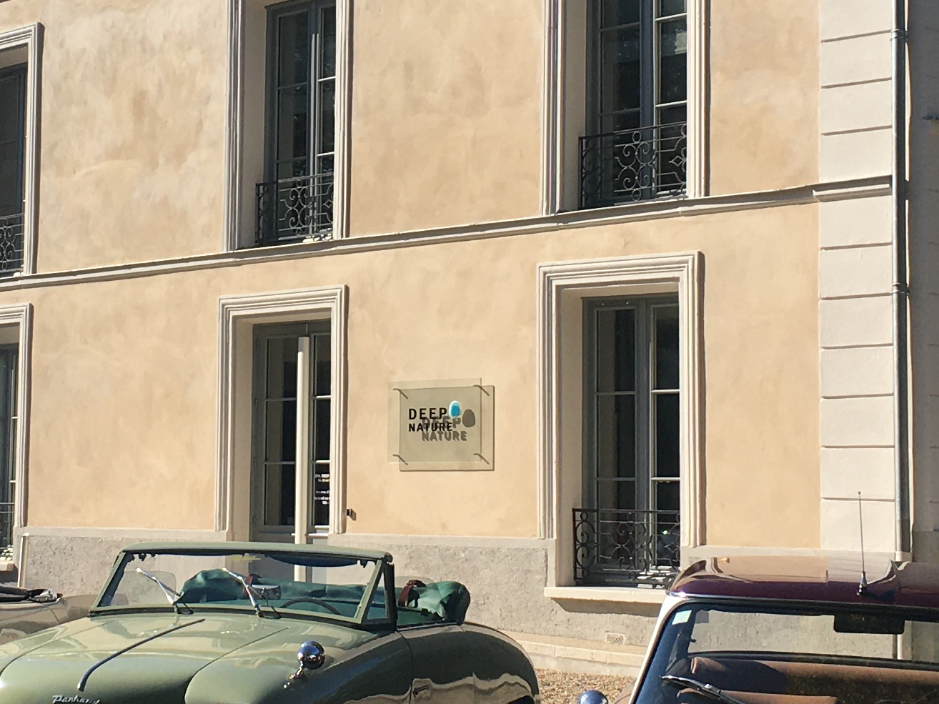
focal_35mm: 89
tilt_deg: +7.7
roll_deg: -1.0
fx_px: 2414
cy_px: 224
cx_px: 217
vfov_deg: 16.5
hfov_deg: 21.8
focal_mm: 4.15
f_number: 2.2
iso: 25
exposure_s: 1/1672
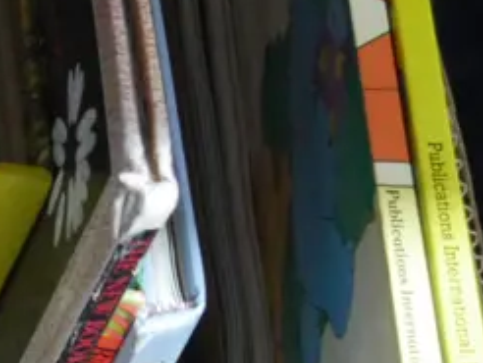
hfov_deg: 7.2
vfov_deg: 5.6
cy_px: 324
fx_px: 3715
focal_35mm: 266
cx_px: -499
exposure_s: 1/50
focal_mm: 32
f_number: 5.4
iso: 3200
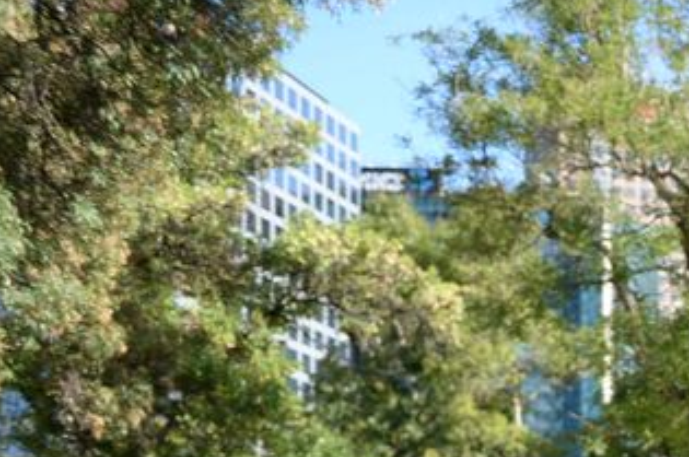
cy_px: 760
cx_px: 1223
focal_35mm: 118
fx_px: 2255
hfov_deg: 15.2
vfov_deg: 11.0
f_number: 2.8
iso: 100
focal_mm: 31
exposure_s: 1/640
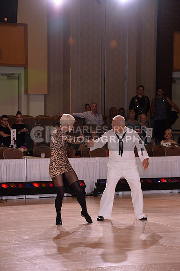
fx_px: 903
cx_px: 90
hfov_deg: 11.4
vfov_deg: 17.1
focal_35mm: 120
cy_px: 136
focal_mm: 120
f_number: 5.6
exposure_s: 1/250
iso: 2000
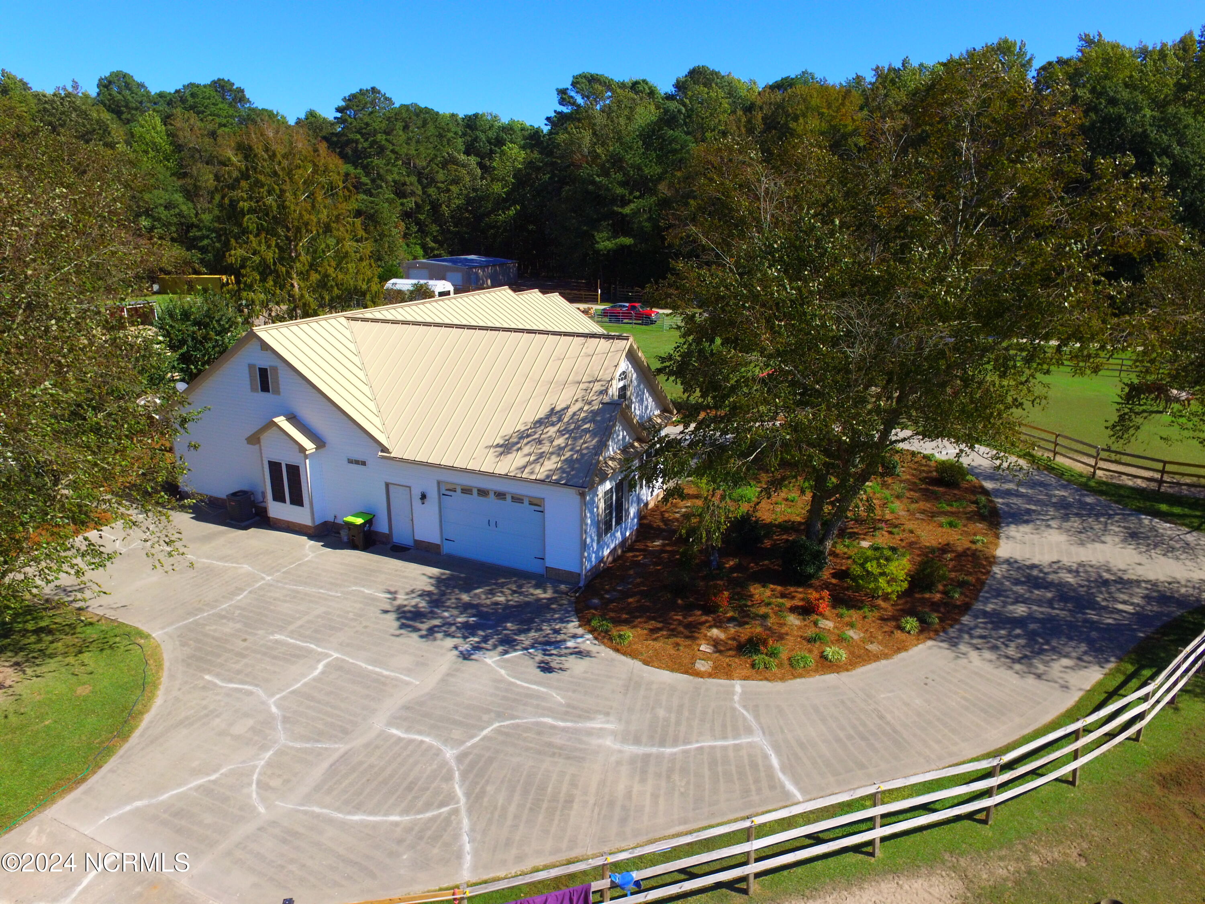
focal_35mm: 20
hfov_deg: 81.7
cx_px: 602
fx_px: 696
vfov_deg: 66.0
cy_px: 452
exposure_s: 1/1167
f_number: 2.8
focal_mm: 3.61
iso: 100
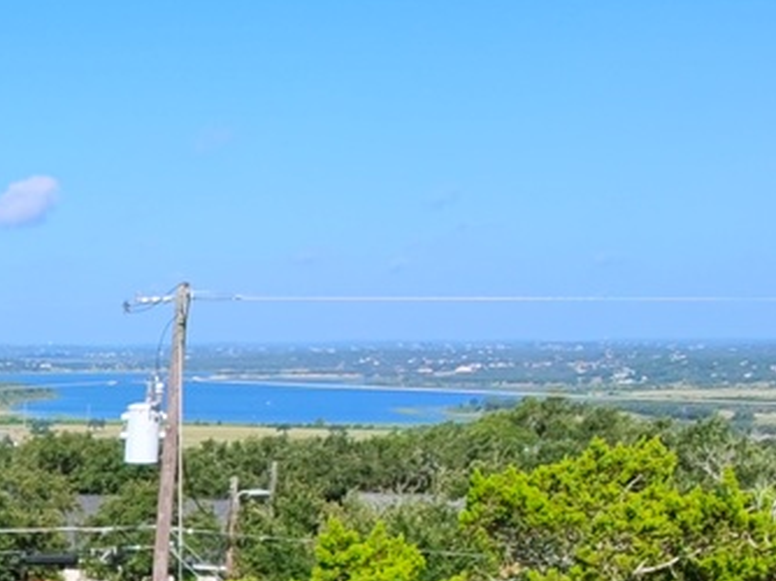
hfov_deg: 24.0
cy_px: 795
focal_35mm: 69
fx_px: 1546
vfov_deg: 19.3
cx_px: -288
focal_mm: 16
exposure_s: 1/1022
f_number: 2.55
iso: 102
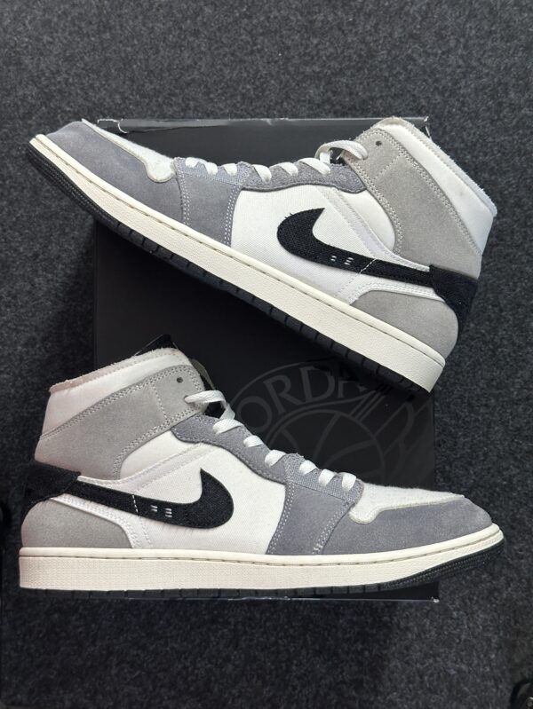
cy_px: 354
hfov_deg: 30.3
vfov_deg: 39.6
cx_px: 266
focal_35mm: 48
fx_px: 985
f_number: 1.78
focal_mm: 6.86
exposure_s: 1/50
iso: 200
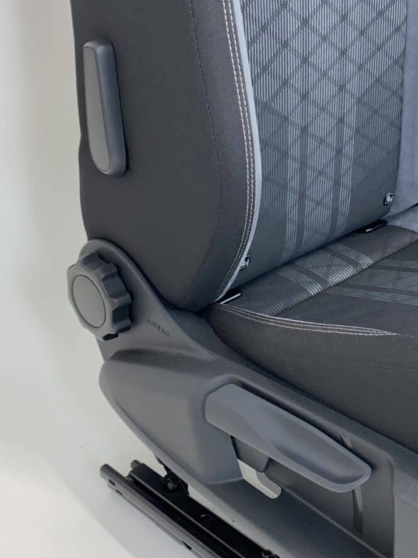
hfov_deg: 33.3
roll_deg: -1.7
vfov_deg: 43.8
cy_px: 263
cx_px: 280
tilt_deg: -23.0
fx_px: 692
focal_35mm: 43
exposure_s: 1/17
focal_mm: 4.25
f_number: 1.8
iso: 32
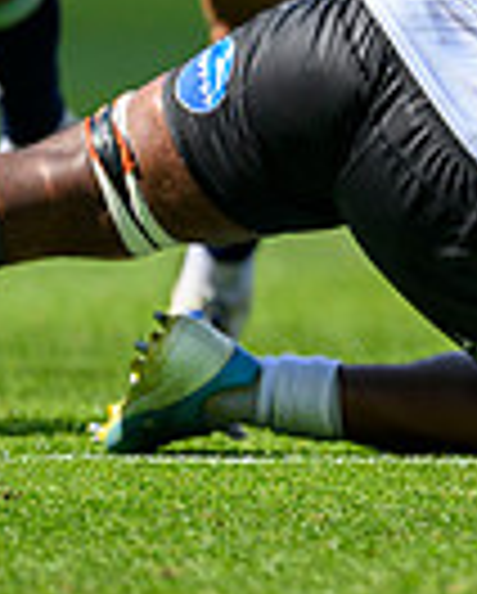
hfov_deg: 0.7
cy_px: -142
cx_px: 1443
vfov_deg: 0.9
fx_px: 36744
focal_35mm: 2087
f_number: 2.8
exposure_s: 1/3200
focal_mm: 400
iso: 320
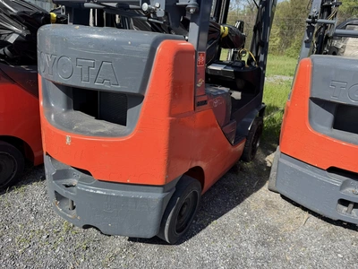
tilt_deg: -19.4
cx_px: 179
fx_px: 248
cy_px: 134
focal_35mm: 24
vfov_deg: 56.8
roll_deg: -1.8
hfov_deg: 71.6
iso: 80
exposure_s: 1/2370
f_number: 1.78
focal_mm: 6.76
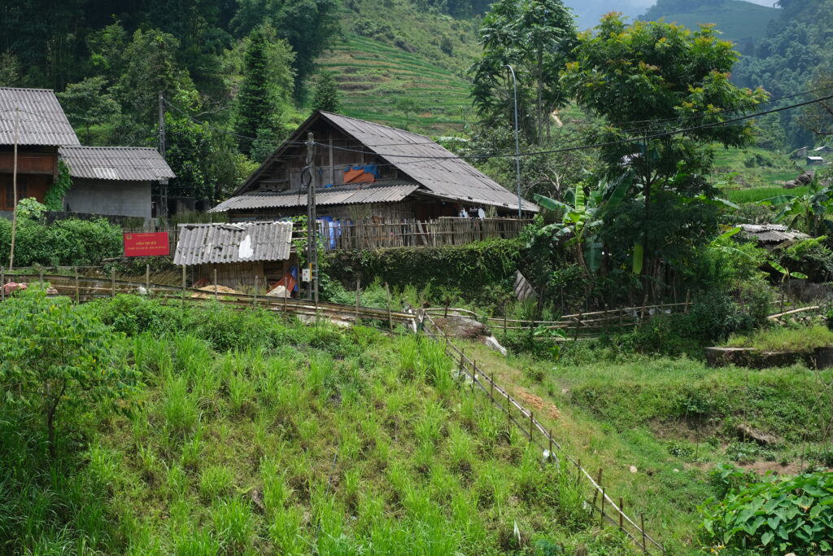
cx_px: 416
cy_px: 278
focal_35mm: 53
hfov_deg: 37.5
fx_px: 1226
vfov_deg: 25.5
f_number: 4.5
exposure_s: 1/750
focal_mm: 35
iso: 160
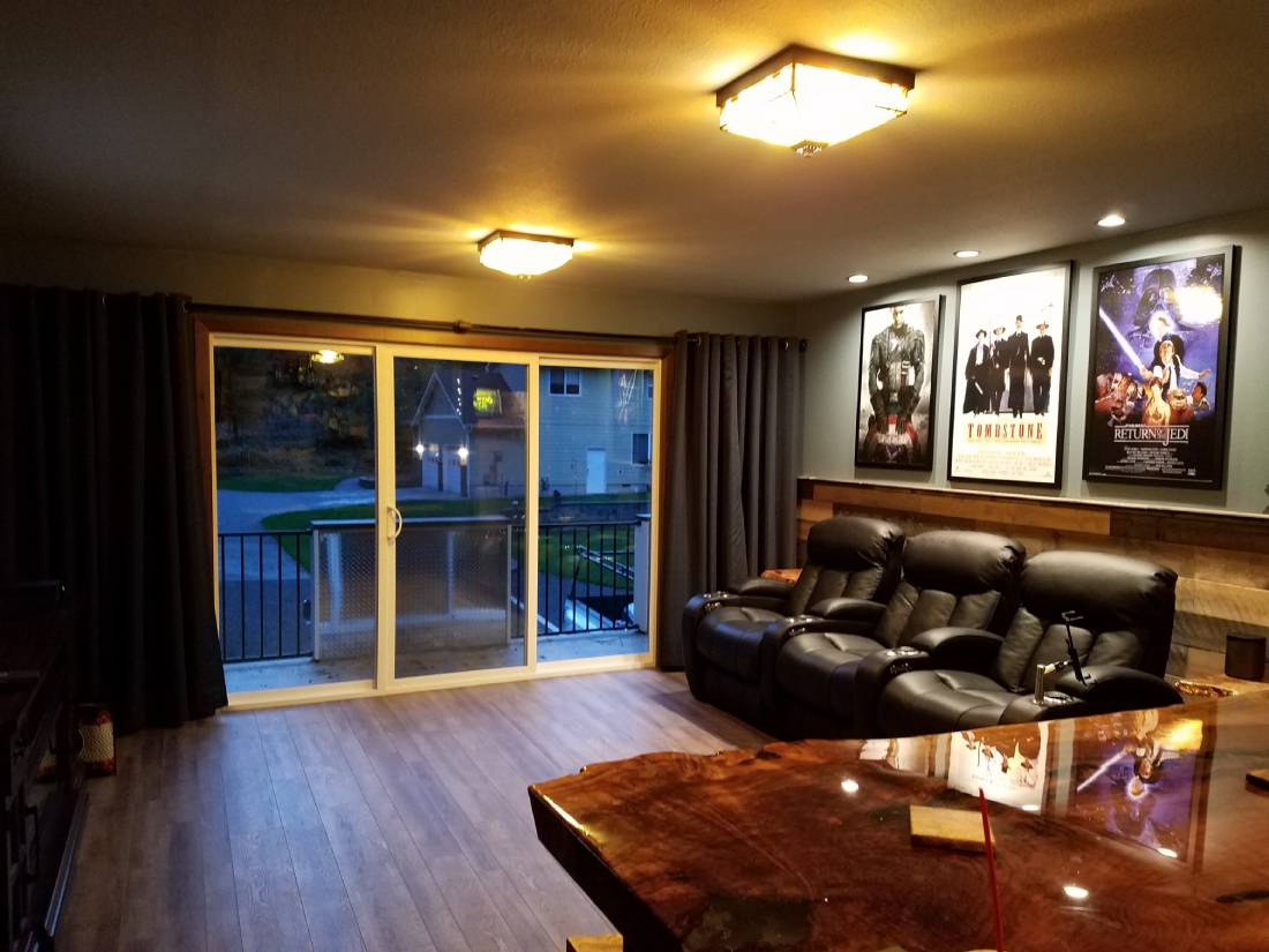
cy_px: 476
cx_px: 634
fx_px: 953
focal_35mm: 26
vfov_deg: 53.1
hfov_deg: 67.3
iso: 200
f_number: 1.7
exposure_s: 1/13
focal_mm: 4.2
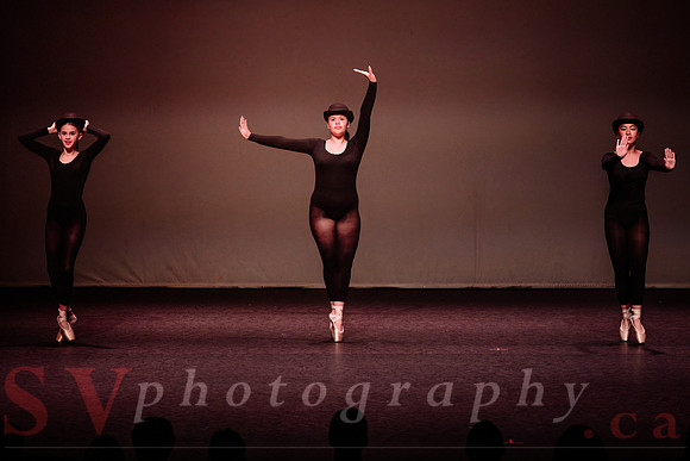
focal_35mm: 127
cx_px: 325
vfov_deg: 10.8
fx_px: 2444
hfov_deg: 16.1
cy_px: 188
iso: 1600
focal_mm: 102
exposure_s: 1/320
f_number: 2.8
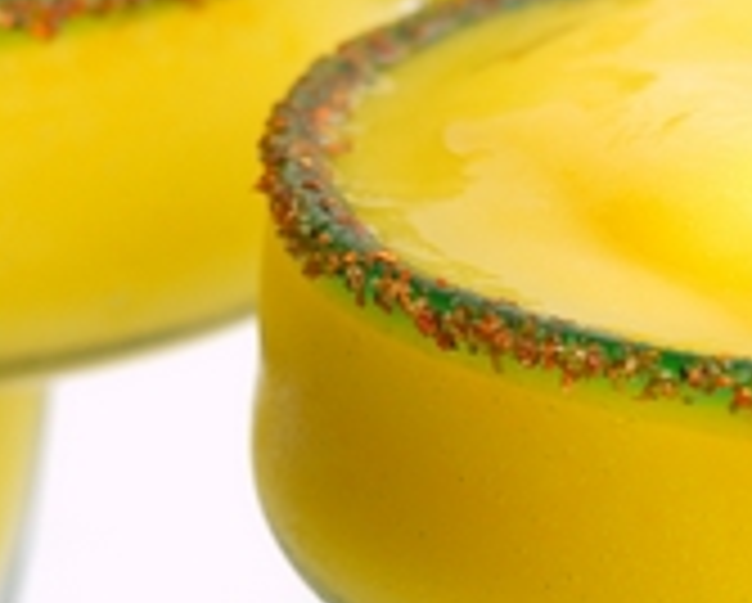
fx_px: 3743
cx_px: 588
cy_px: 520
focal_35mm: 168
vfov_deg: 9.2
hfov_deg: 11.4
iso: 100
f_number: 3.2
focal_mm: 25
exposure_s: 1/250
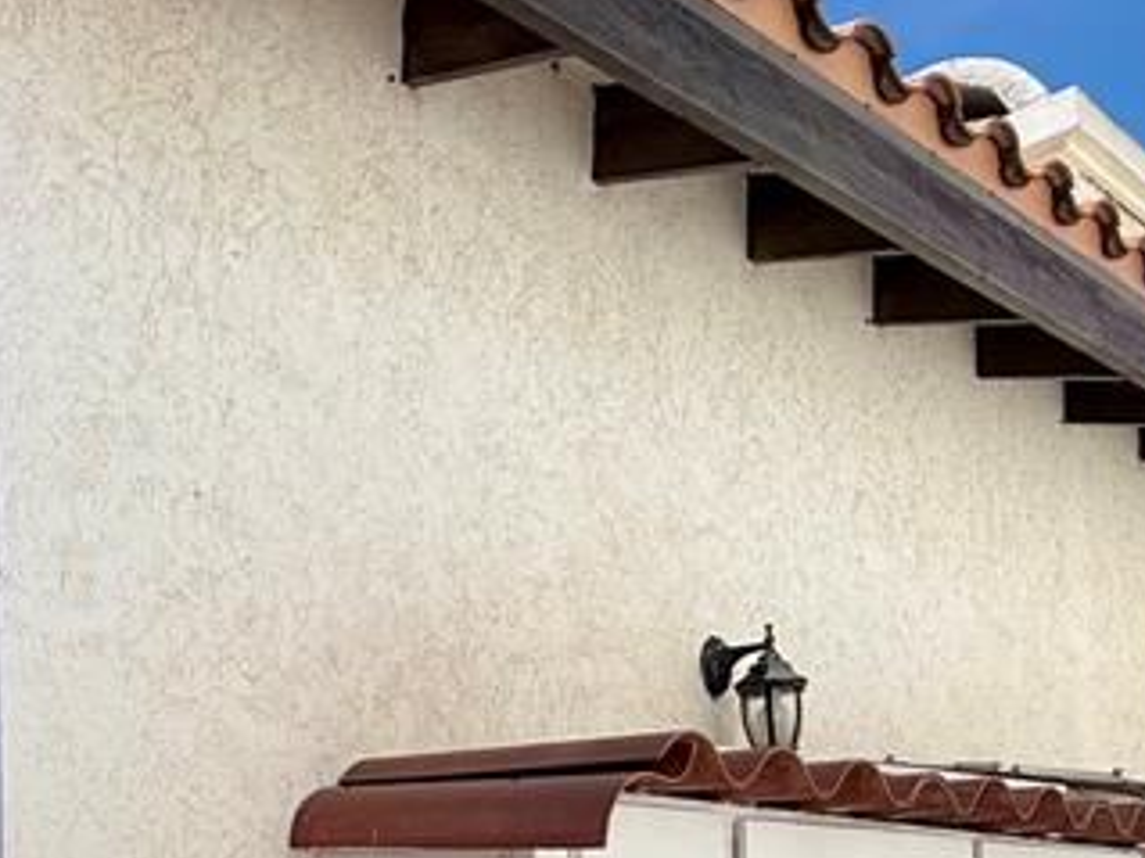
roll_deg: +1.2
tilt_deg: +1.0
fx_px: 1488
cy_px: 944
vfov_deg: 29.1
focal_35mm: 45
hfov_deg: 38.3
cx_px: 50
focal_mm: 2.22
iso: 50
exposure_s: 1/2237
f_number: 2.2
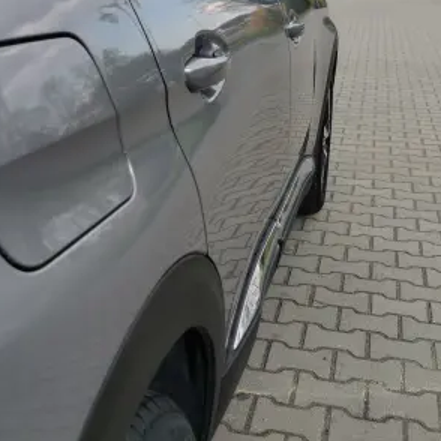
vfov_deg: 32.7
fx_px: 749
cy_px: 177
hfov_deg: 32.8
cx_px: 226
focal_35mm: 52
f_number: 1.6
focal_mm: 5.56
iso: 50
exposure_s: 1/1379
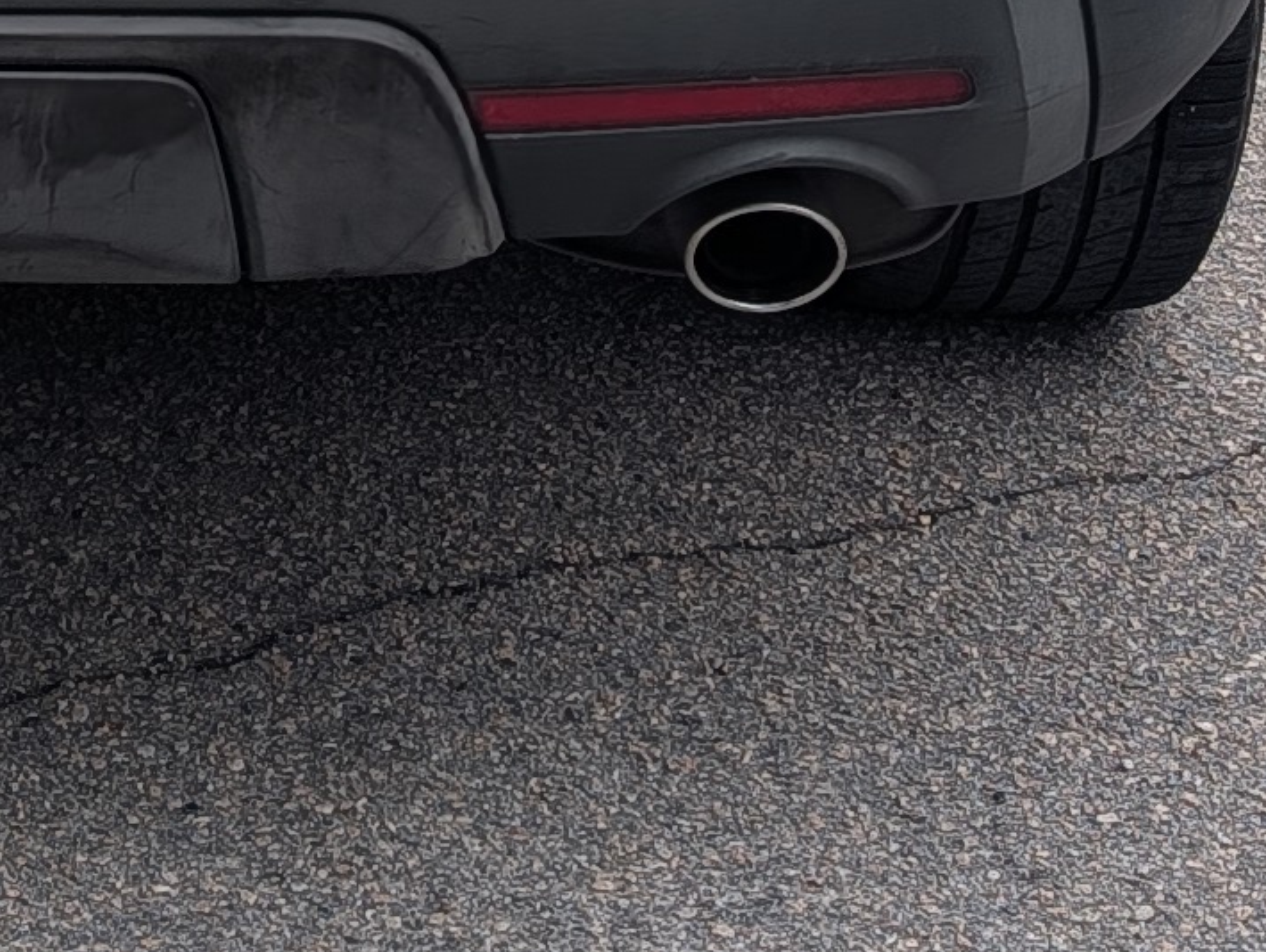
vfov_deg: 10.3
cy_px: -647
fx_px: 5052
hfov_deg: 13.8
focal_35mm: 138
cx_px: -273
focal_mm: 6.9
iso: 24
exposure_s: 1/495
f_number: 1.68
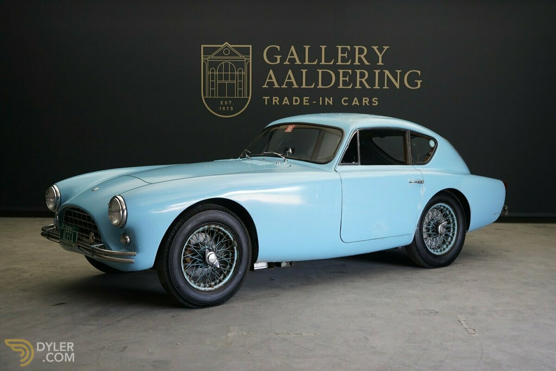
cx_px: 278
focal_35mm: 46
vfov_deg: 29.2
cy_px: 186
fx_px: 710
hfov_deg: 42.7
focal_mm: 46
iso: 800
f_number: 6.3
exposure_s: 1/15
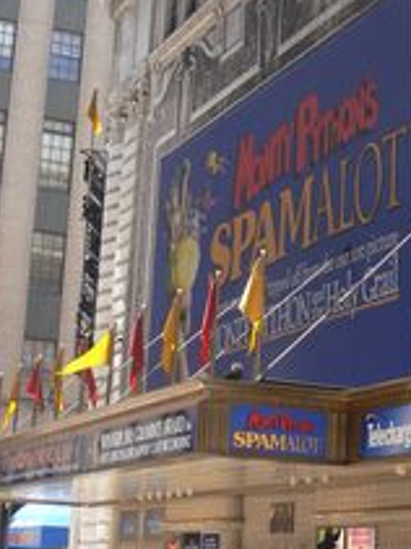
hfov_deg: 16.2
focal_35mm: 91
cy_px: 143
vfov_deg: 21.4
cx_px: 286
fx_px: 1442
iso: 80
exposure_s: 1/80
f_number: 4
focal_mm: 8.4
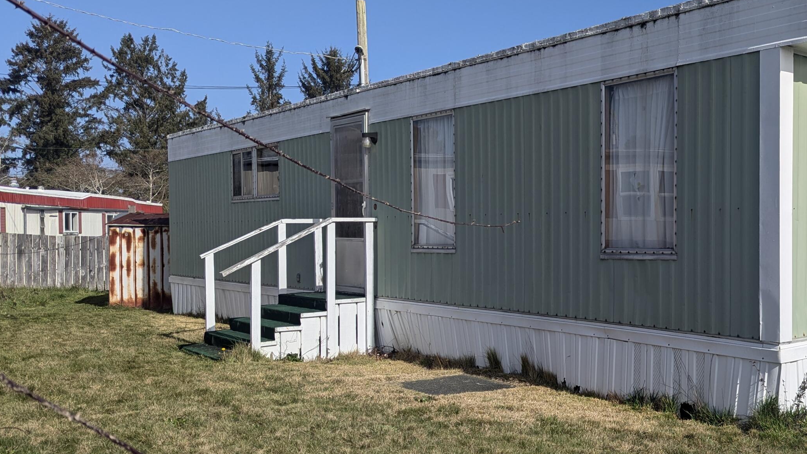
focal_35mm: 38
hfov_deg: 51.2
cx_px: 577
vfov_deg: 31.1
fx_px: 813
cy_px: 281
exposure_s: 1/4184
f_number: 1.85
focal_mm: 6.81
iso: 48
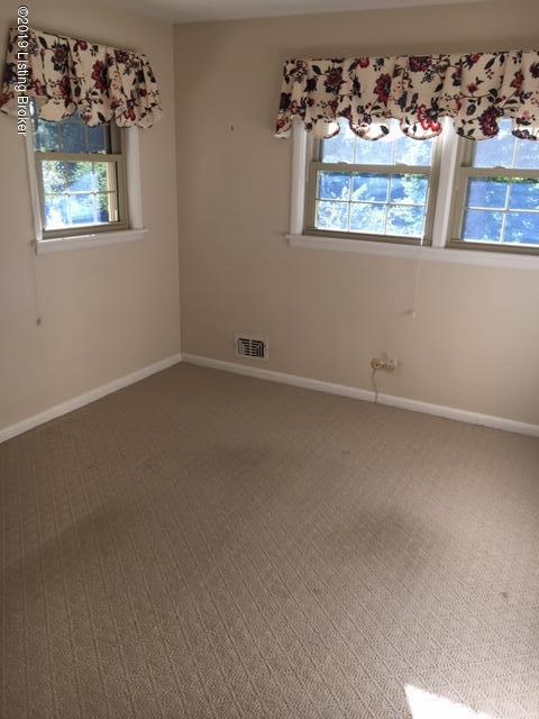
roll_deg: -1.4
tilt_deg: -18.5
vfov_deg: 61.7
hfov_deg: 48.2
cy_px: 360
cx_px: 270
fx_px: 602
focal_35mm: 29
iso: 25
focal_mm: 4.15
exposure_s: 1/120
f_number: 2.2
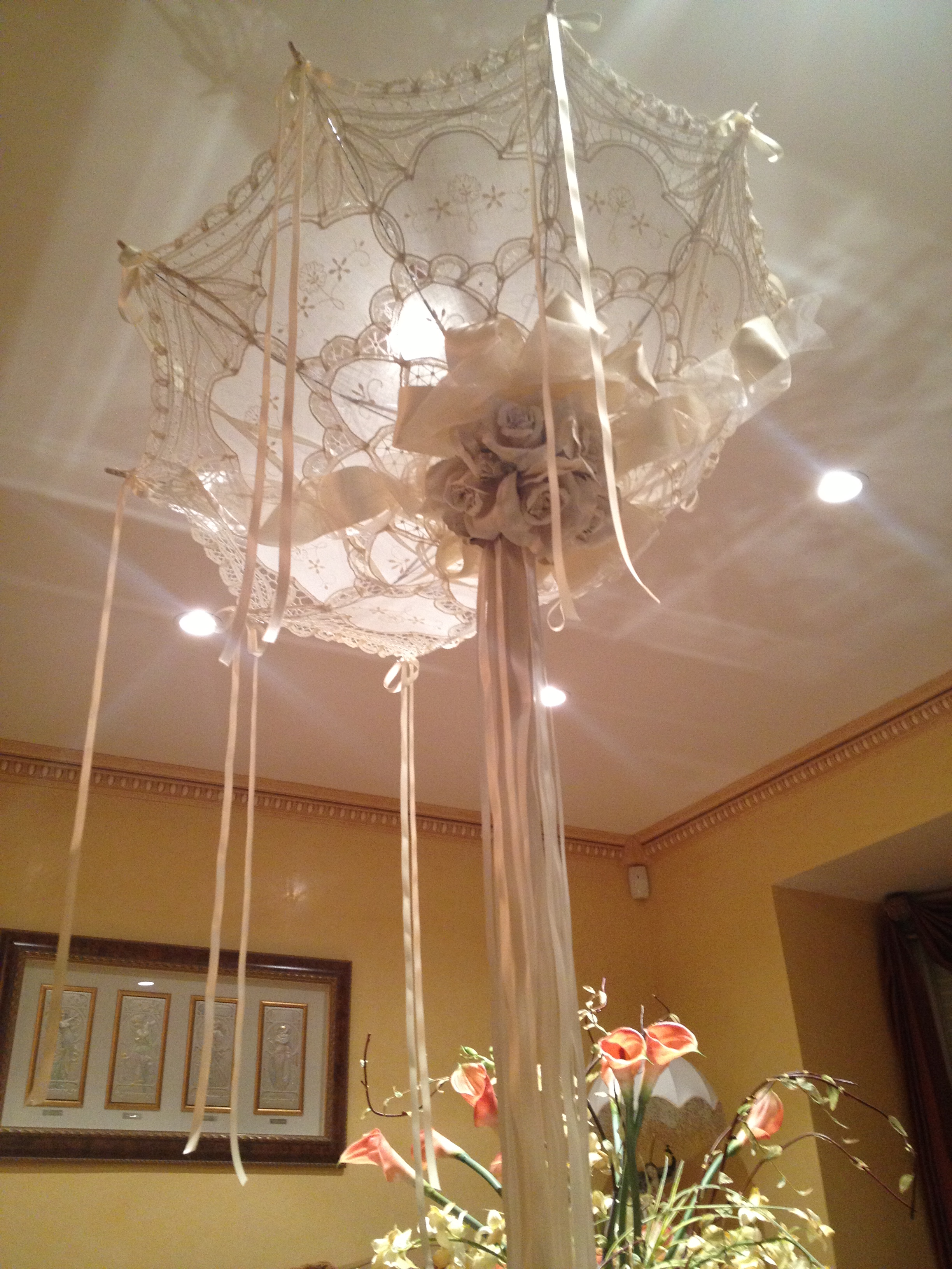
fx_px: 1283
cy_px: 634
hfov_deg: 40.7
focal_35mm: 35
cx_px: 476
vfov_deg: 52.6
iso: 200
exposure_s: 1/20
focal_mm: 4.28
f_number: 2.4
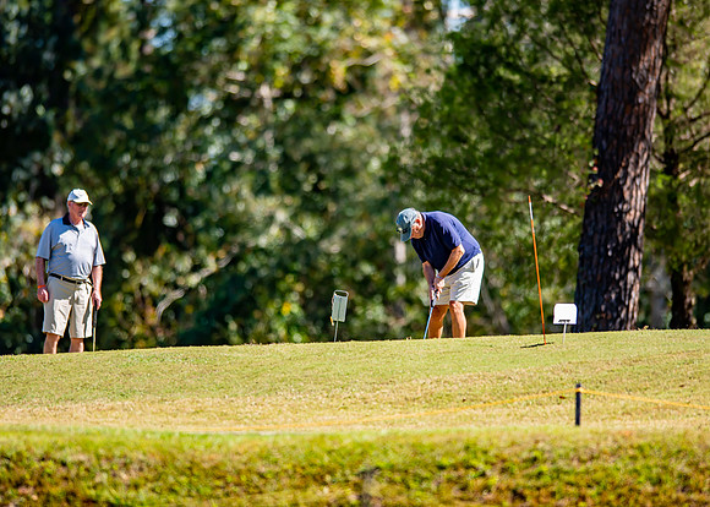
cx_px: 358
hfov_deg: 4.4
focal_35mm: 456
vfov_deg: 3.2
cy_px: 262
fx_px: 9184
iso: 100
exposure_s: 1/1000
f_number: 2.8
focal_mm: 400
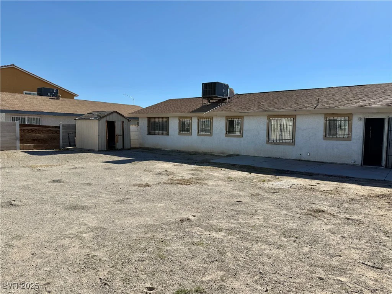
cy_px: 147
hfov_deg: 71.6
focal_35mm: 24
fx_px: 272
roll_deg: -0.8
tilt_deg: -3.6
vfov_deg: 56.8
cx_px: 196
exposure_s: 1/6711
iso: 80
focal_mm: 6.76
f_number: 1.78
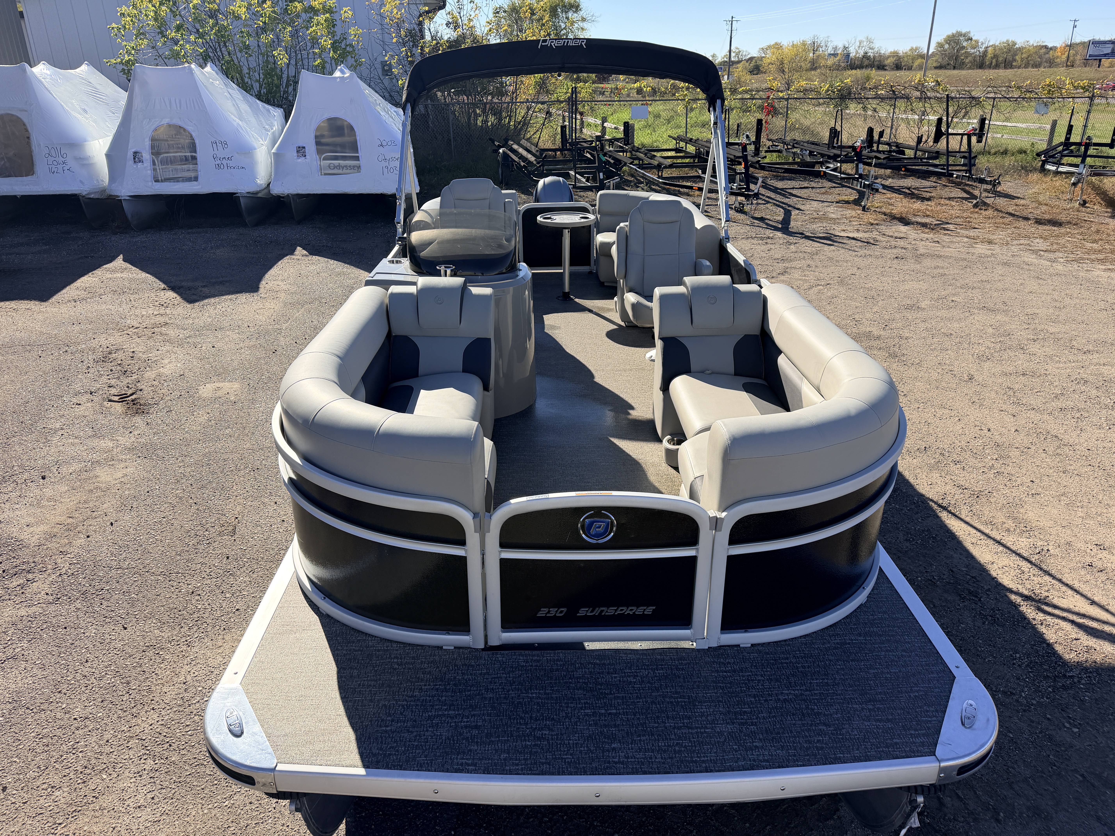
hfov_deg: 71.6
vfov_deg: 56.8
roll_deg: +1.0
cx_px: 558
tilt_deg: -24.4
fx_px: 773
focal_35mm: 24
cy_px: 418
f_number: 1.78
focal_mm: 6.76
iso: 100
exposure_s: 1/4167
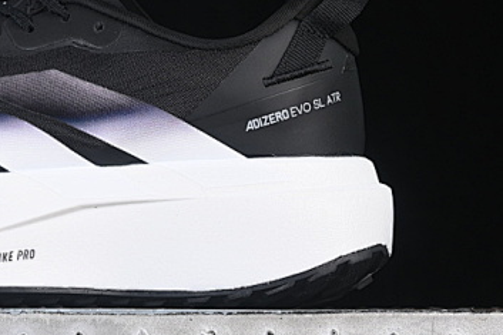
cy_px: 72
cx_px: 17
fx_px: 2374
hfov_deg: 12.0
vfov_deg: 8.1
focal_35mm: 170
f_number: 6.3
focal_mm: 50
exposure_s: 1/60
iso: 160
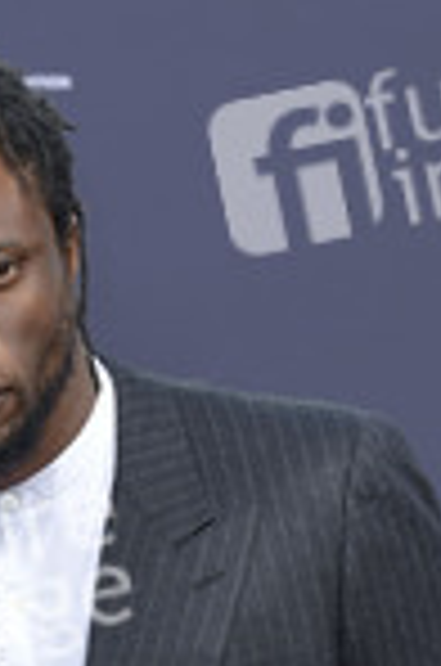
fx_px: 4744
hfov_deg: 5.3
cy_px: 824
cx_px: 32
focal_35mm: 257
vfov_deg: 7.9
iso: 400
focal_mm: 95
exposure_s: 1/200
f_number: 6.3
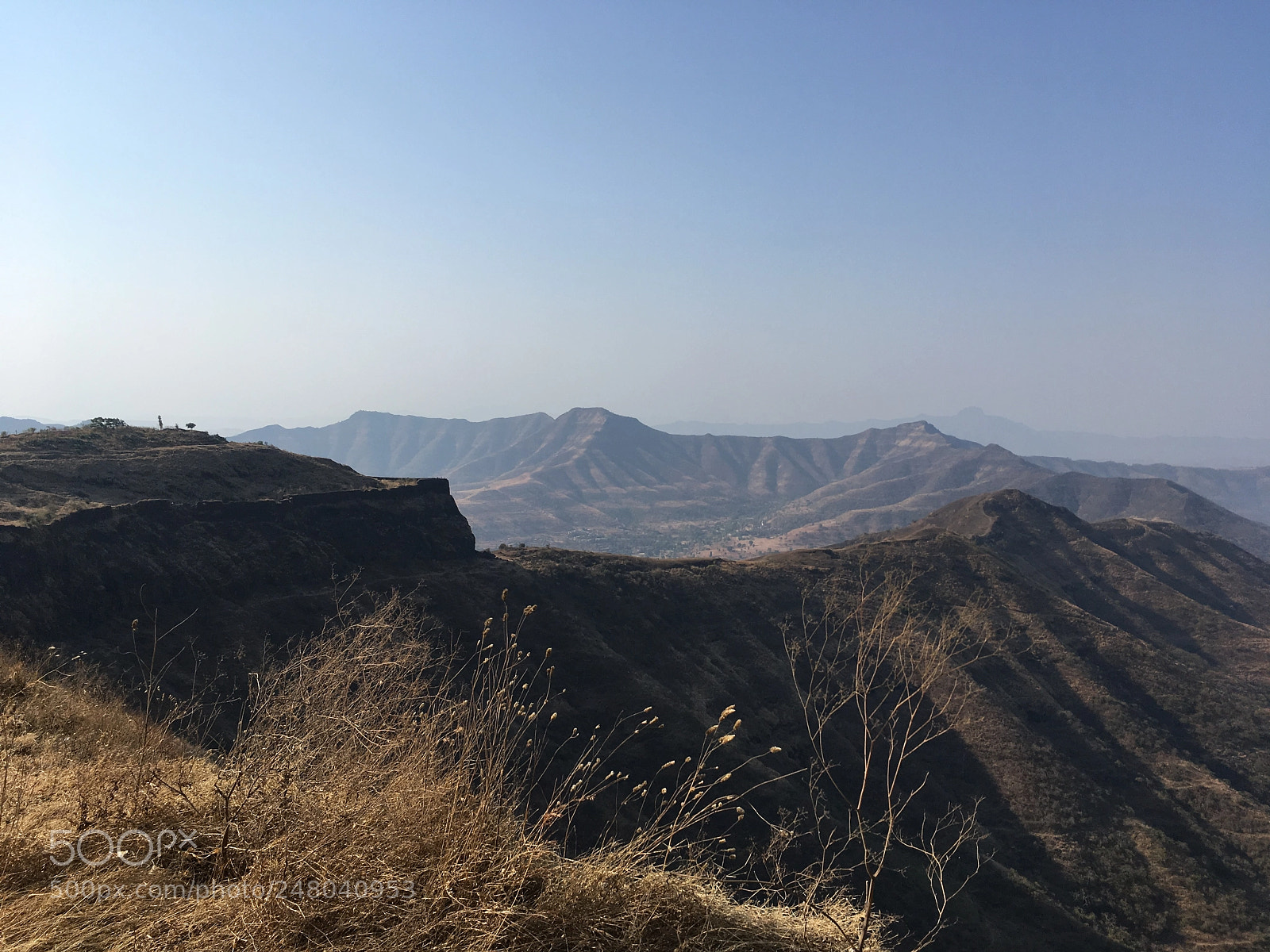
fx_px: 1064
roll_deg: -1.9
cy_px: 476
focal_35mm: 29
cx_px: 635
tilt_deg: -5.2
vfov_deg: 48.2
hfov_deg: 61.7
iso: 25
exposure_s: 1/2024
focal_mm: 4.15
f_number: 2.2
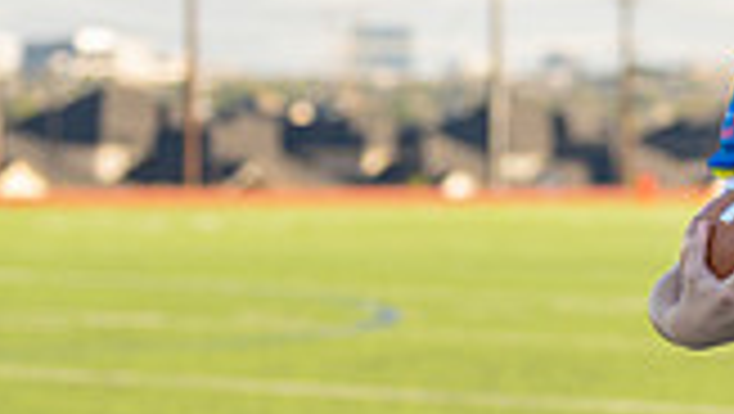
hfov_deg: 8.0
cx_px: 905
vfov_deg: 4.6
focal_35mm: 265
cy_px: 412
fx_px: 5162
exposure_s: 1/400
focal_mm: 70
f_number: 2.8
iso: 100
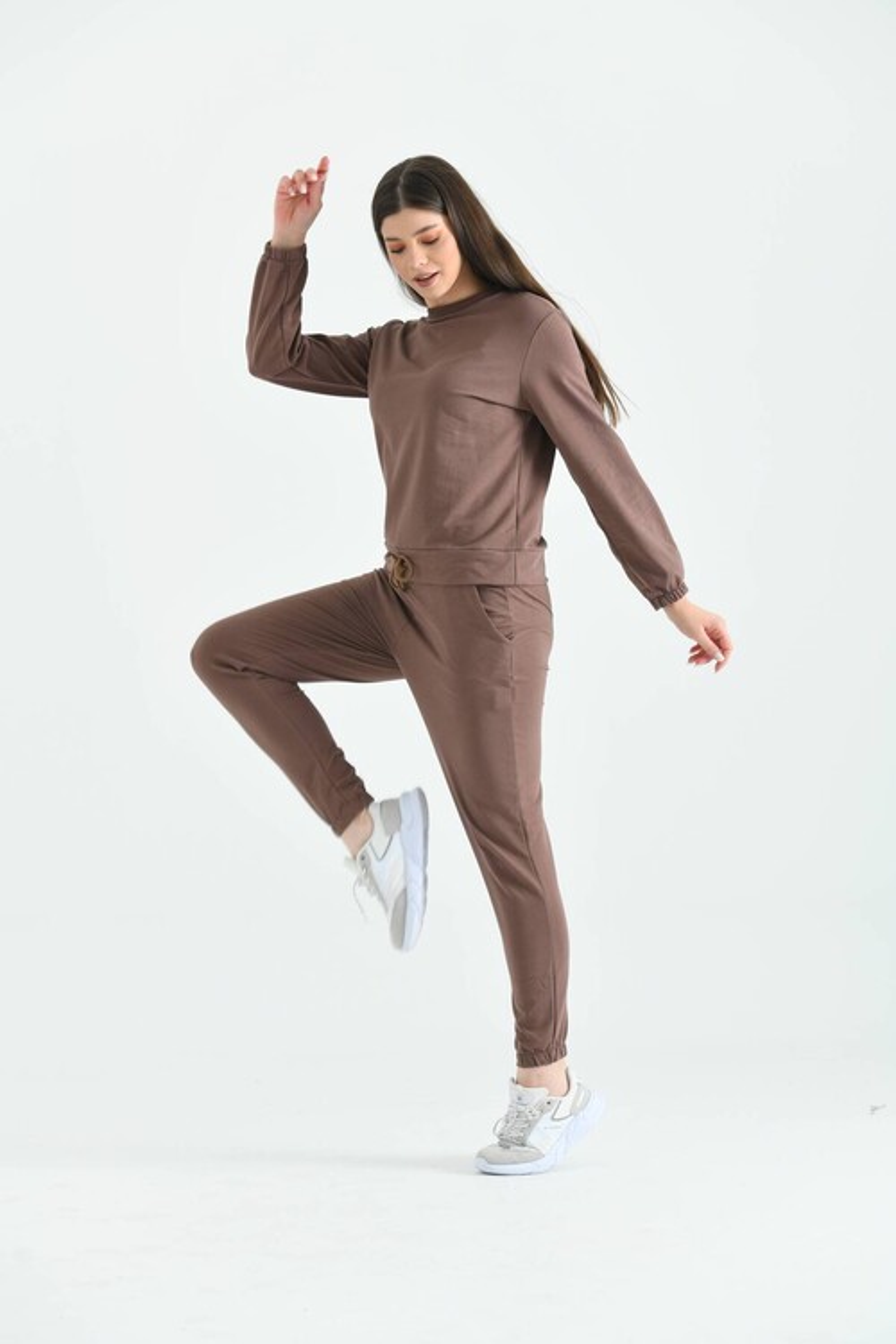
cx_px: 448
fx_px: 3061
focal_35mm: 82
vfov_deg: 24.8
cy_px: 672
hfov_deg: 16.7
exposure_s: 1/125
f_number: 5.6
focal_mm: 82
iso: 100
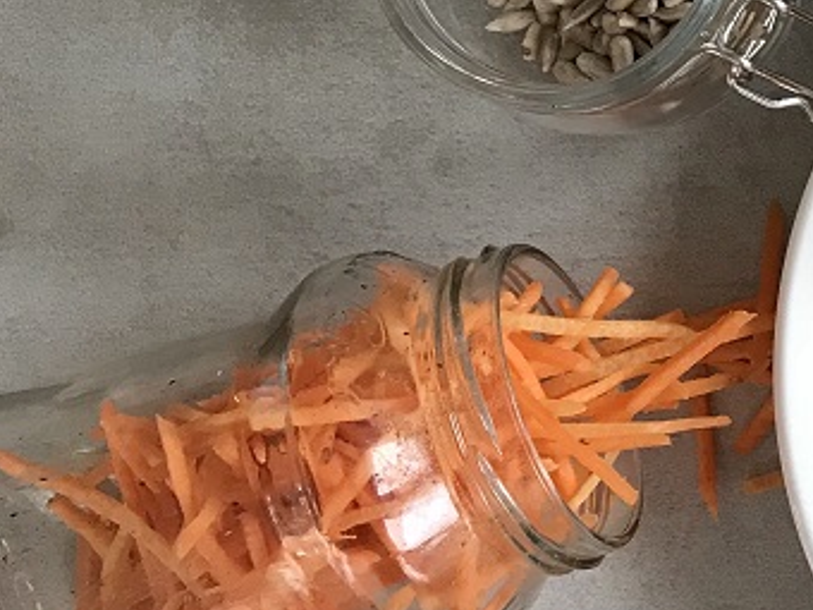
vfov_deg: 17.6
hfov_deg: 20.4
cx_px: 1196
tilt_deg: -87.5
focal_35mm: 83
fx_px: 1949
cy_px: 96
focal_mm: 3.99
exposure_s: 1/20
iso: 32
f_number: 1.8
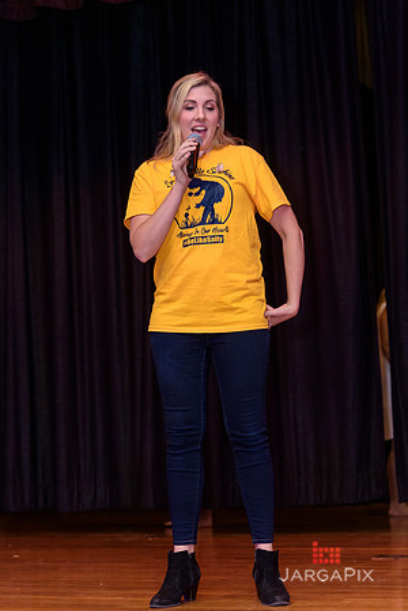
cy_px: 306
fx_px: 1190
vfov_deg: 28.8
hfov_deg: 19.5
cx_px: 204
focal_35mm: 70
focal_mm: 70
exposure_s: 1/125
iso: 2000
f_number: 4
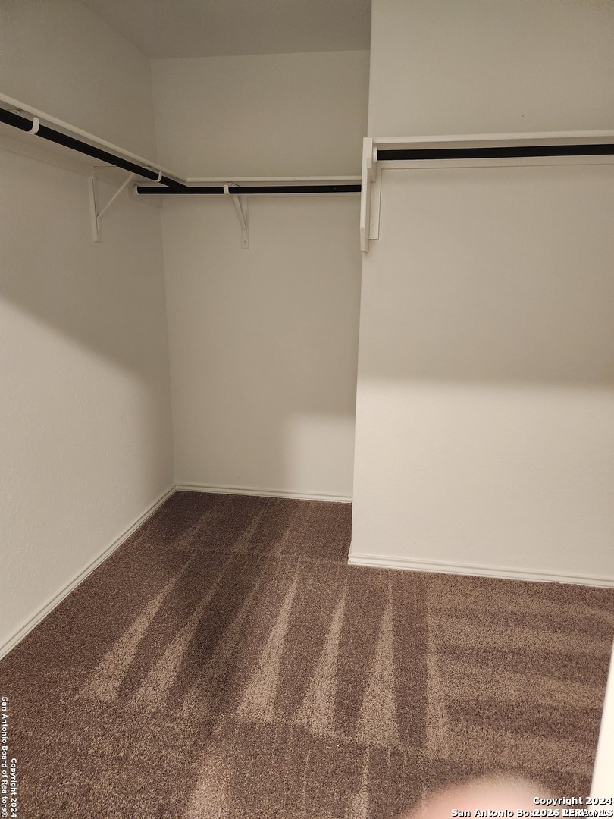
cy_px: 410
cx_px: 307
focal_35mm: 23
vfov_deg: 73.9
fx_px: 544
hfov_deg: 58.9
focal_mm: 5.4
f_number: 1.8
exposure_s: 1/40
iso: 500
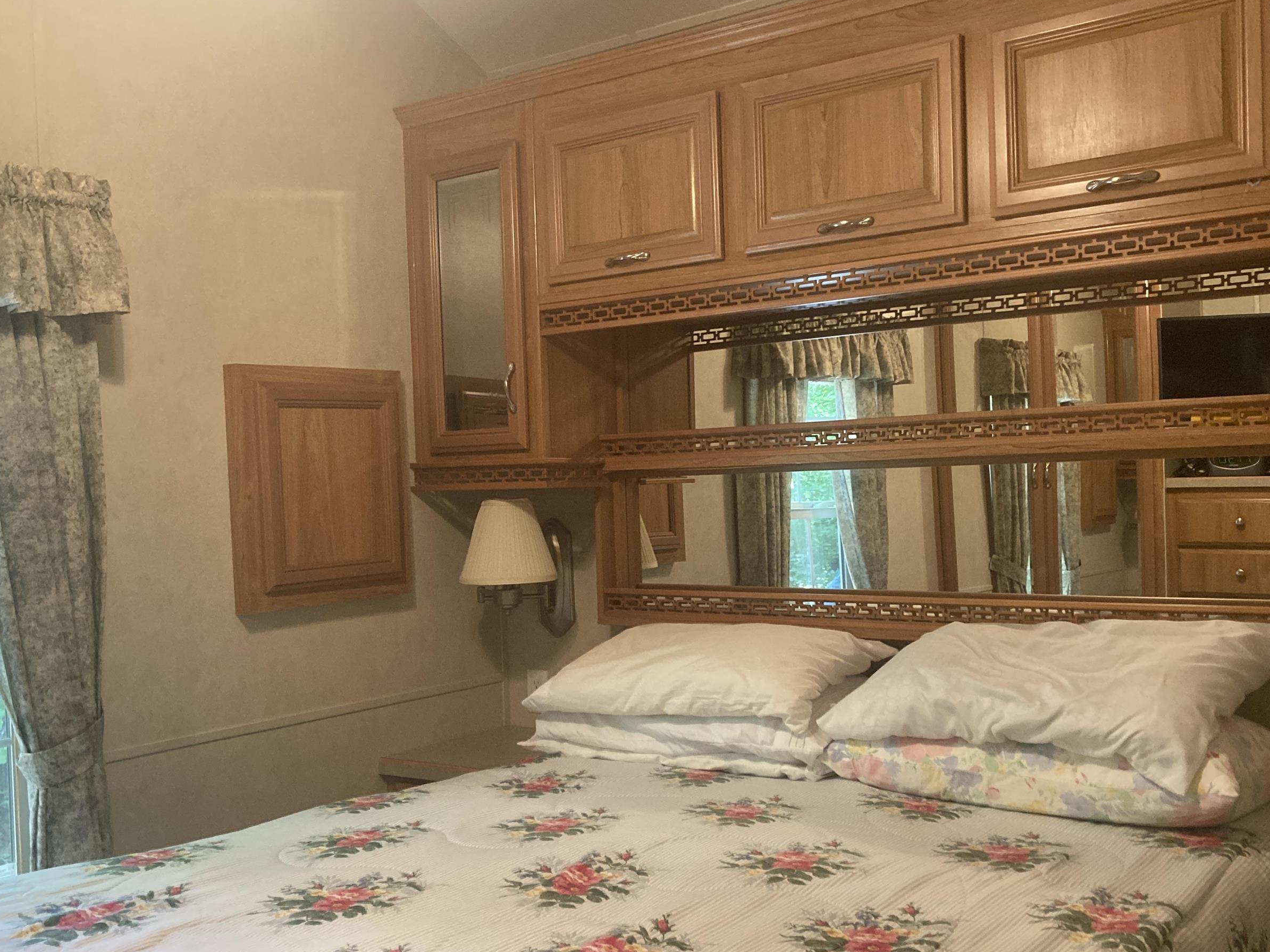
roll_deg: +1.5
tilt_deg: -1.3
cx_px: 634
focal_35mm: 36
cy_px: 520
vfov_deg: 39.6
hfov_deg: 51.4
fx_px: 1321
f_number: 1.8
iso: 250
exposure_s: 1/60
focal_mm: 3.99
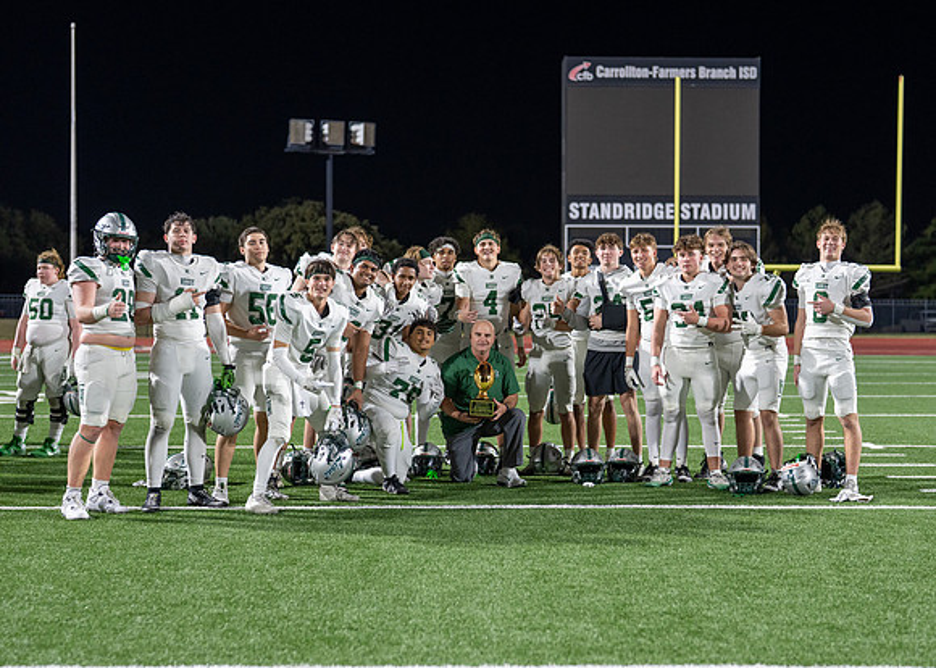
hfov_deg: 32.6
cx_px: 469
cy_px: 376
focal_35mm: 60
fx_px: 1602
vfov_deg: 23.5
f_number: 2
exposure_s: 1/500
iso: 1000
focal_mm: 50
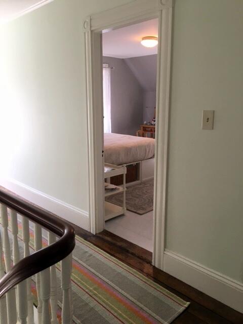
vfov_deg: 61.7
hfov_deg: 48.2
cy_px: 162
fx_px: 271
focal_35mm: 29
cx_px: 122
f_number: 2.2
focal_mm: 4.15
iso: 25
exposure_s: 1/30
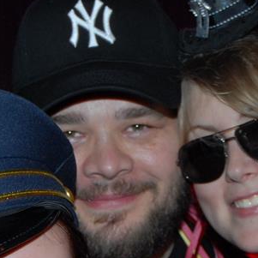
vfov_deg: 10.5
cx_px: 159
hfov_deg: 10.6
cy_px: 281
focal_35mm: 165
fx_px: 1391
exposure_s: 1/8
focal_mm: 34
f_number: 5.6
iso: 400
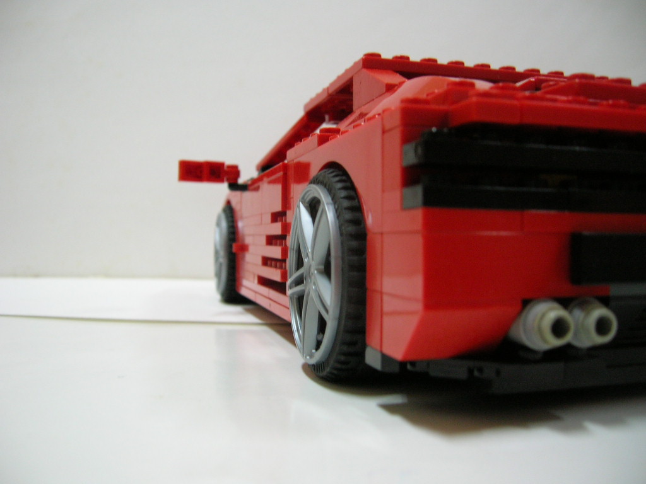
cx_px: 323
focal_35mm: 34
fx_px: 635
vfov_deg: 41.8
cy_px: 242
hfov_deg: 54.0
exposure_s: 1/3.4
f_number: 2.9
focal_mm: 5.7
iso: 100
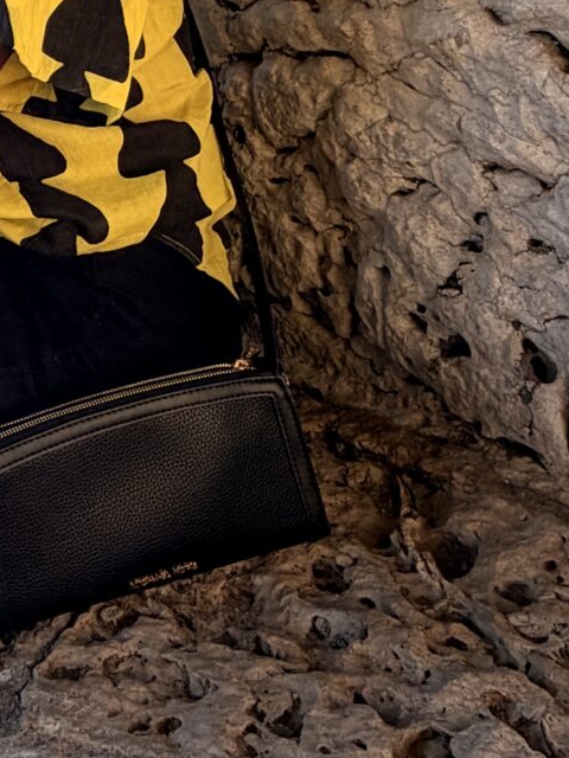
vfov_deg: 30.5
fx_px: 1227
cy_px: -90
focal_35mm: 56
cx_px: -273
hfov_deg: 21.9
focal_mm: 2.22
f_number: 2.2
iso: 40
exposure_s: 1/502
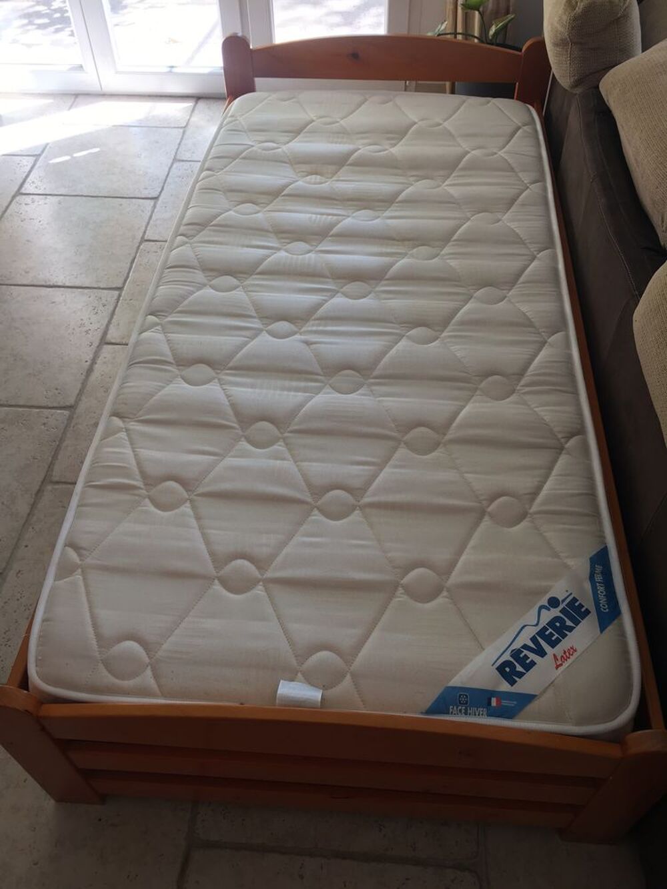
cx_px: 334
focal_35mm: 29
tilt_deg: -49.9
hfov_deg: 48.2
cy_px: 444
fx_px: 745
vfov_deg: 61.7
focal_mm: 4.15
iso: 25
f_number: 2.2
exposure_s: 1/50
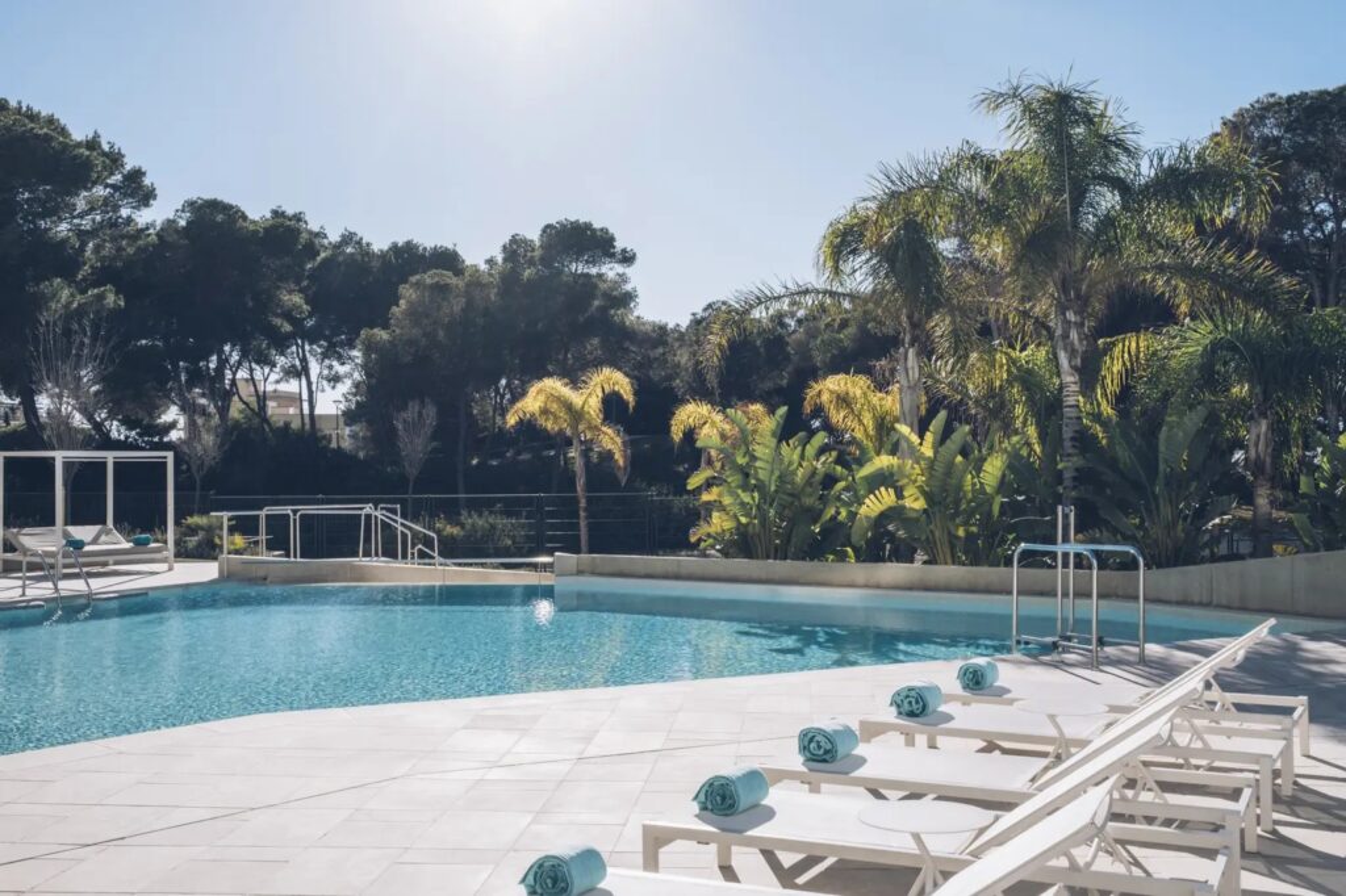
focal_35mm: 35
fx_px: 1308
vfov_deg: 37.8
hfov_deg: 54.4
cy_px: 448
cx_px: 673
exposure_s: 1/125
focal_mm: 23
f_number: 13
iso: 160
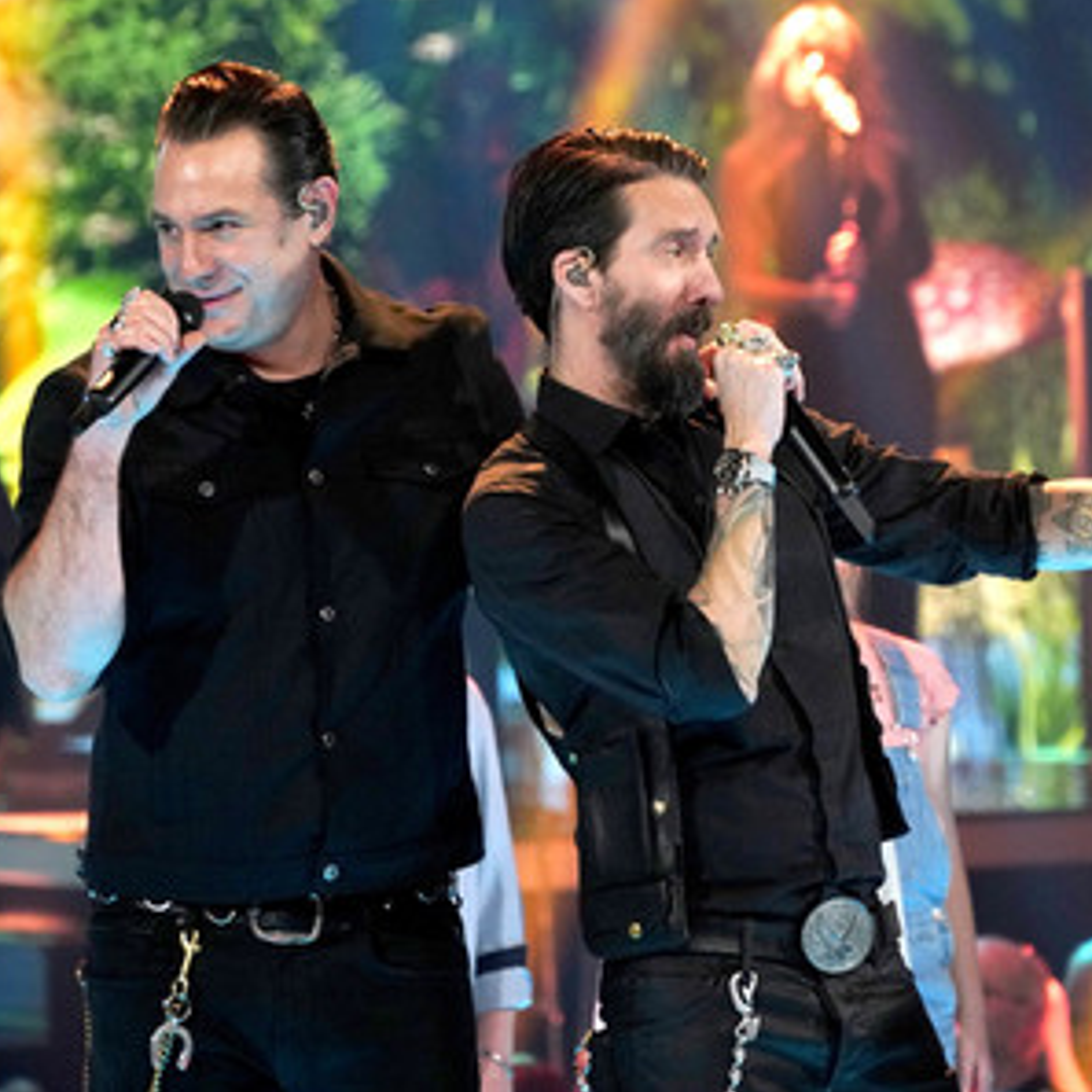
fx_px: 9208
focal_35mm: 258
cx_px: 689
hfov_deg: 6.8
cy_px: 544
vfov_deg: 6.8
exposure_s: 1/160
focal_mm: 200
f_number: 5.6
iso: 3200
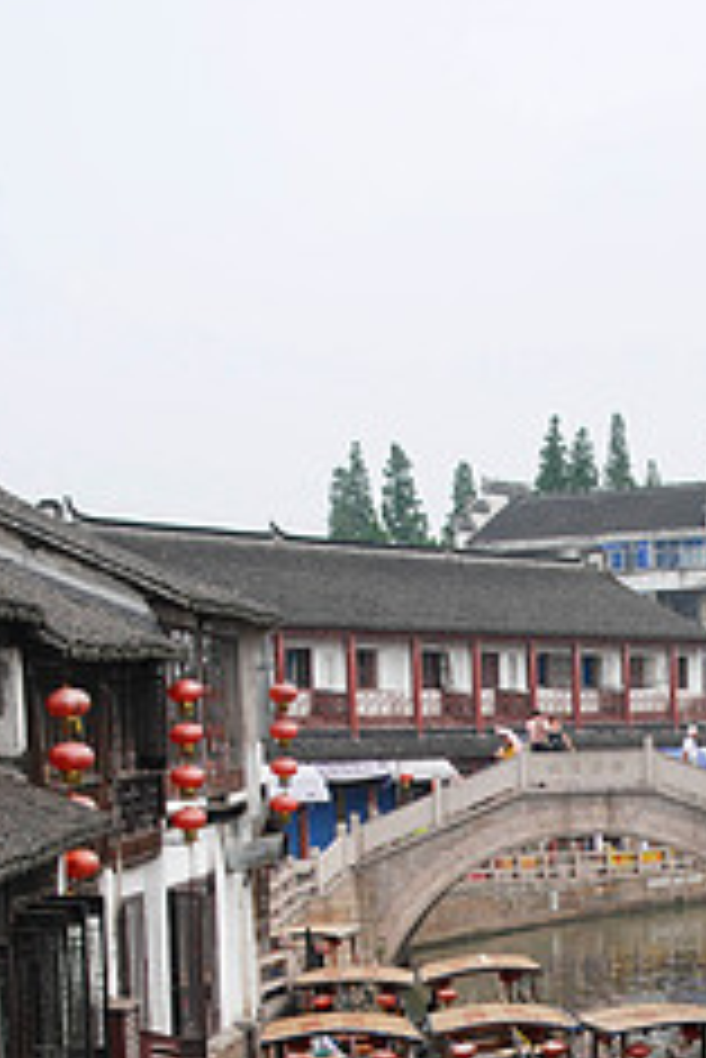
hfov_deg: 14.8
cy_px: 959
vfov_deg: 21.6
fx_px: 2702
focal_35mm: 92
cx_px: 614
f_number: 8
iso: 160
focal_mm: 32
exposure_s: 1/250
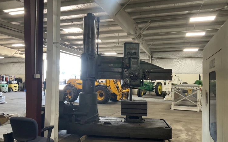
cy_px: 77
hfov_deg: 61.2
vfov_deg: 40.6
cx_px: 113
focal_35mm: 31
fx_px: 193
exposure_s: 1/60
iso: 125
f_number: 1.8
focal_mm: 3
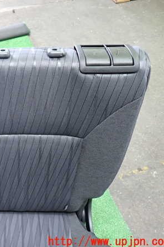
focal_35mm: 35
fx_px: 239
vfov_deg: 54.5
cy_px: 124
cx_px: 7
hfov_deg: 35.0
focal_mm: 4.5
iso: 400
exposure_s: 1/30
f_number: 2
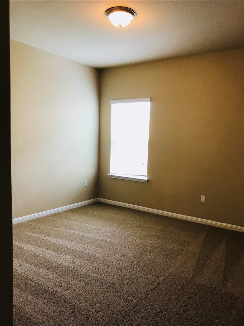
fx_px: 263
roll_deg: -2.7
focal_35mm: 28
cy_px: 163
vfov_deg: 63.4
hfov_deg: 49.7
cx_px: 122
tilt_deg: -3.4
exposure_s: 1/24
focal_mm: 3.99
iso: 40
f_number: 1.8
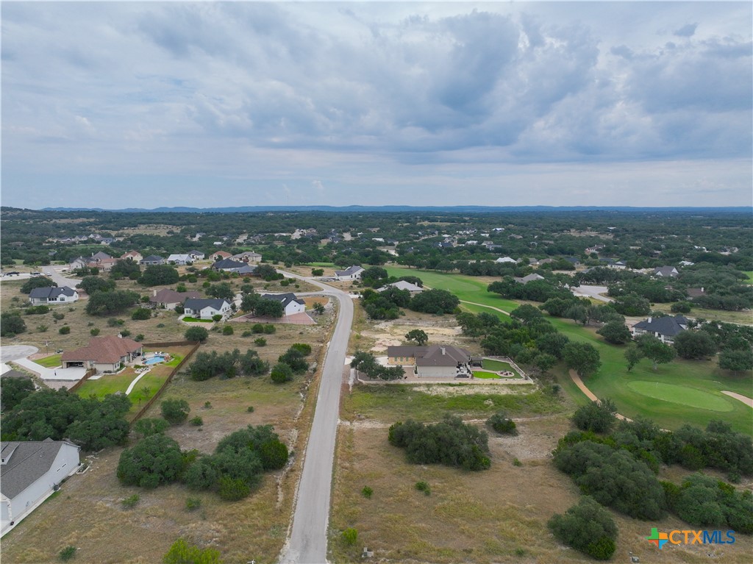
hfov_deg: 71.6
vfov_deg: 56.8
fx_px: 522
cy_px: 282
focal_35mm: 24
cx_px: 376
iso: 130
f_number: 2.8
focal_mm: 12.29
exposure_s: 1/3200
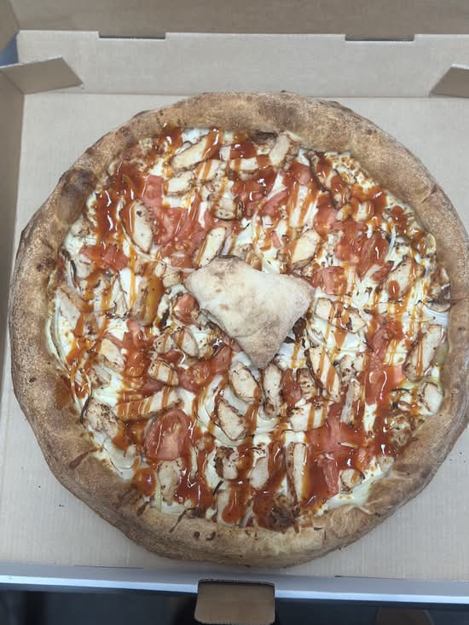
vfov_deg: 39.7
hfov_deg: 30.3
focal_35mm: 48
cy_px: 312
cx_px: 234
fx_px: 867
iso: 250
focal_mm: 6.86
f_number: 1.78
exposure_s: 1/40
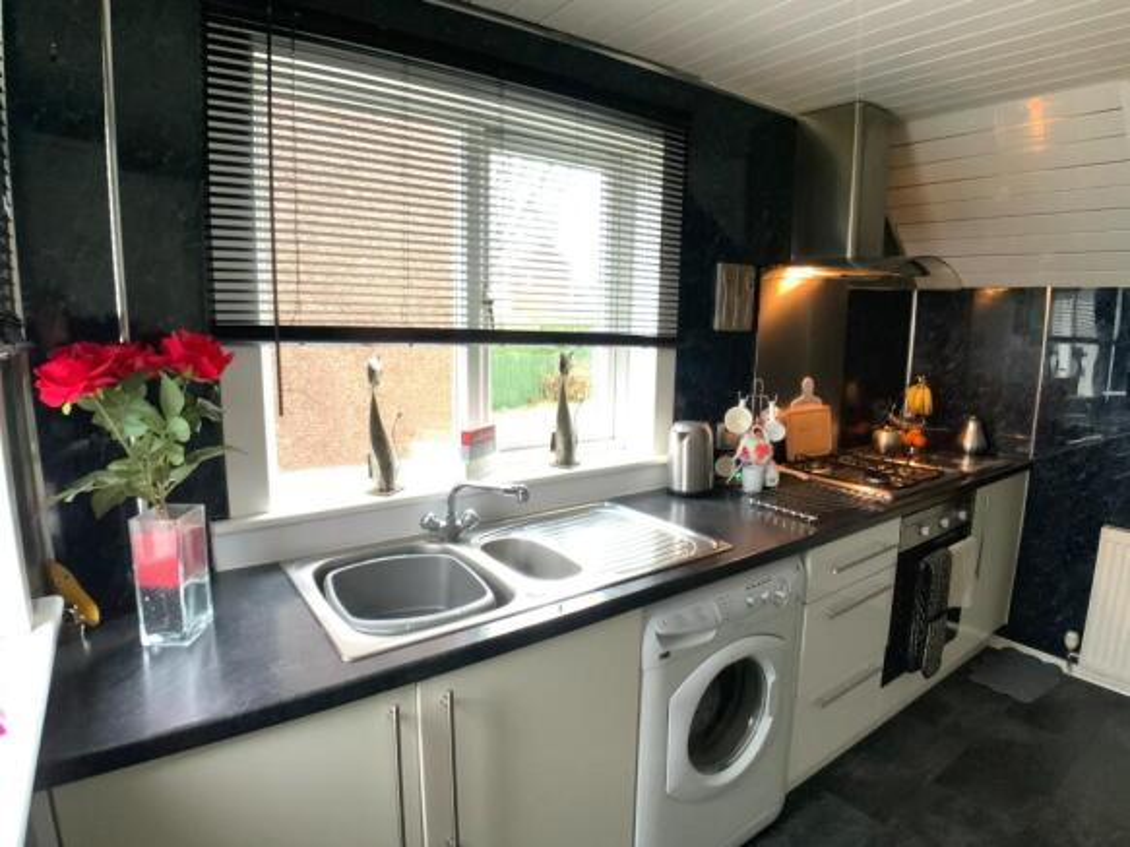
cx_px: 565
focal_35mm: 29
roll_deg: +0.0
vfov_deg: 48.2
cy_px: 424
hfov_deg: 61.7
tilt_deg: -9.6
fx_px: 946
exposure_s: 1/21
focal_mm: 3
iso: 640
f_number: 1.8
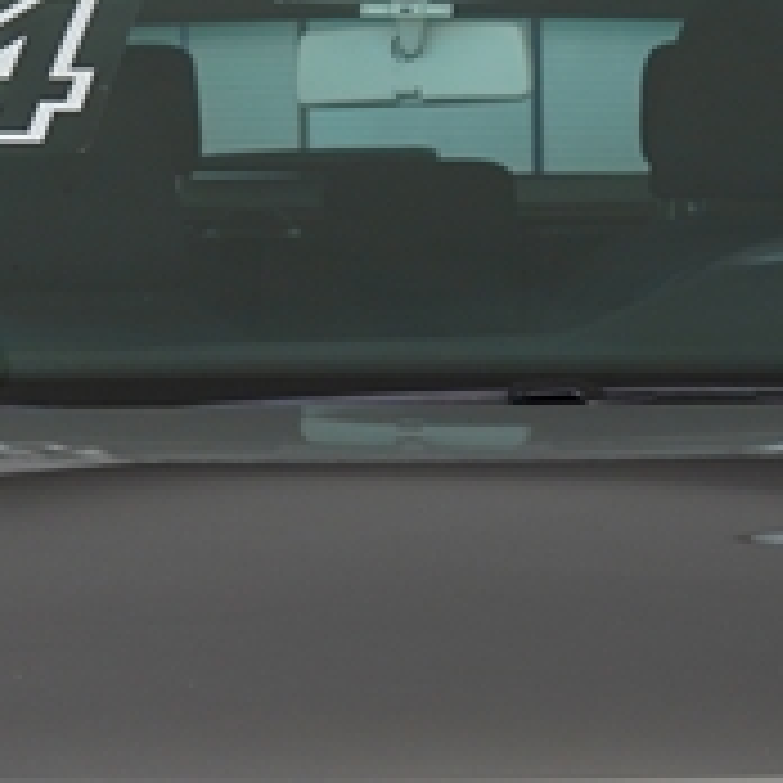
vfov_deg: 6.3
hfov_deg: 6.3
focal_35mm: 278
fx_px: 7102
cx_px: 378
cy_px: 862
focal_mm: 37
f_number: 4.5
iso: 100
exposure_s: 1/80
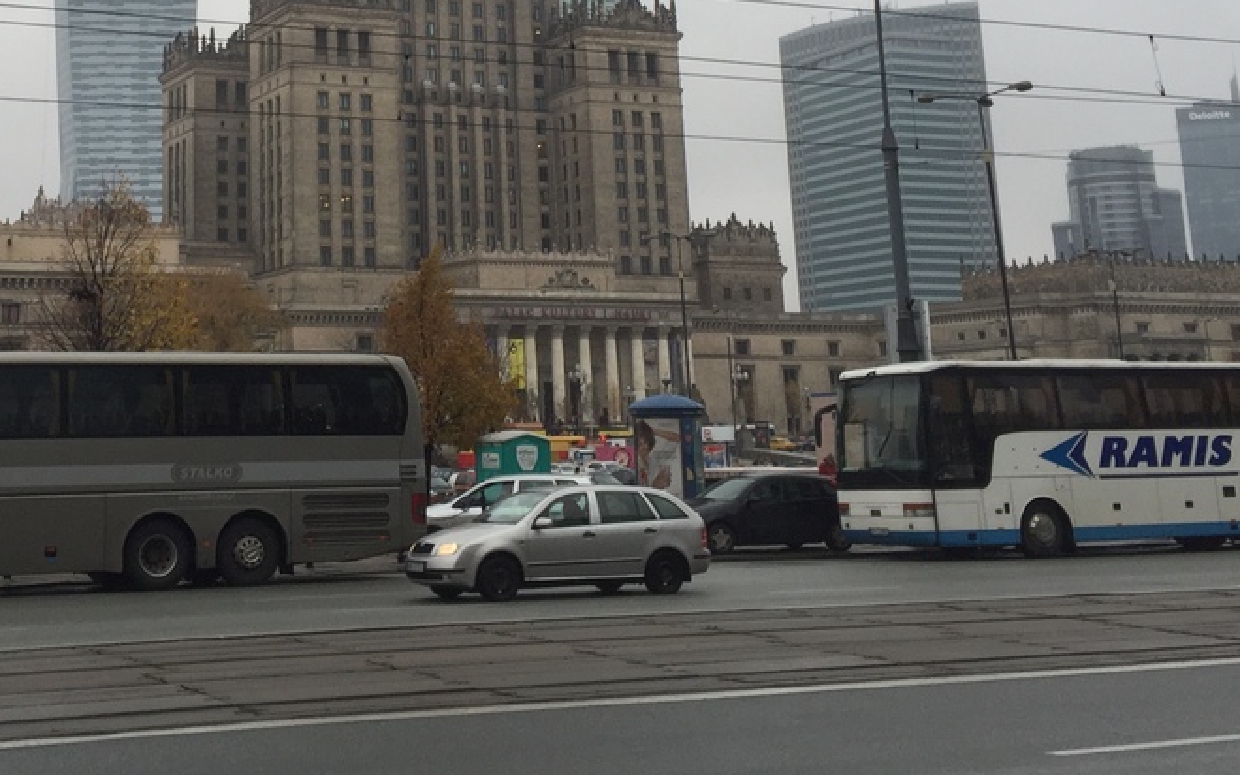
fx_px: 1893
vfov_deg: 22.2
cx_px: 333
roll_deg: +1.0
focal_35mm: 56
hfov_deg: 35.6
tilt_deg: +13.8
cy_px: -6
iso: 32
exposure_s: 1/304
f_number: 2.2
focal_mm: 4.15
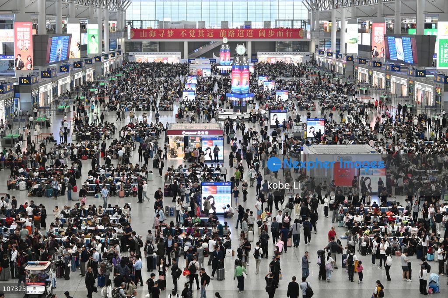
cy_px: 149
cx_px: 224
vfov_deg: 18.2
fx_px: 933
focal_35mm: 75
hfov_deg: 27.0
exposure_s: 1/200
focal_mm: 75
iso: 4000
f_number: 6
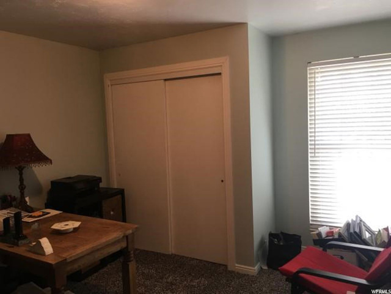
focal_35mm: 29
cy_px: 147
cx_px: 196
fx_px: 328
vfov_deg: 48.2
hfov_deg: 61.7
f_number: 2.2
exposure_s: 1/15
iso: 25
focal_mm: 4.15
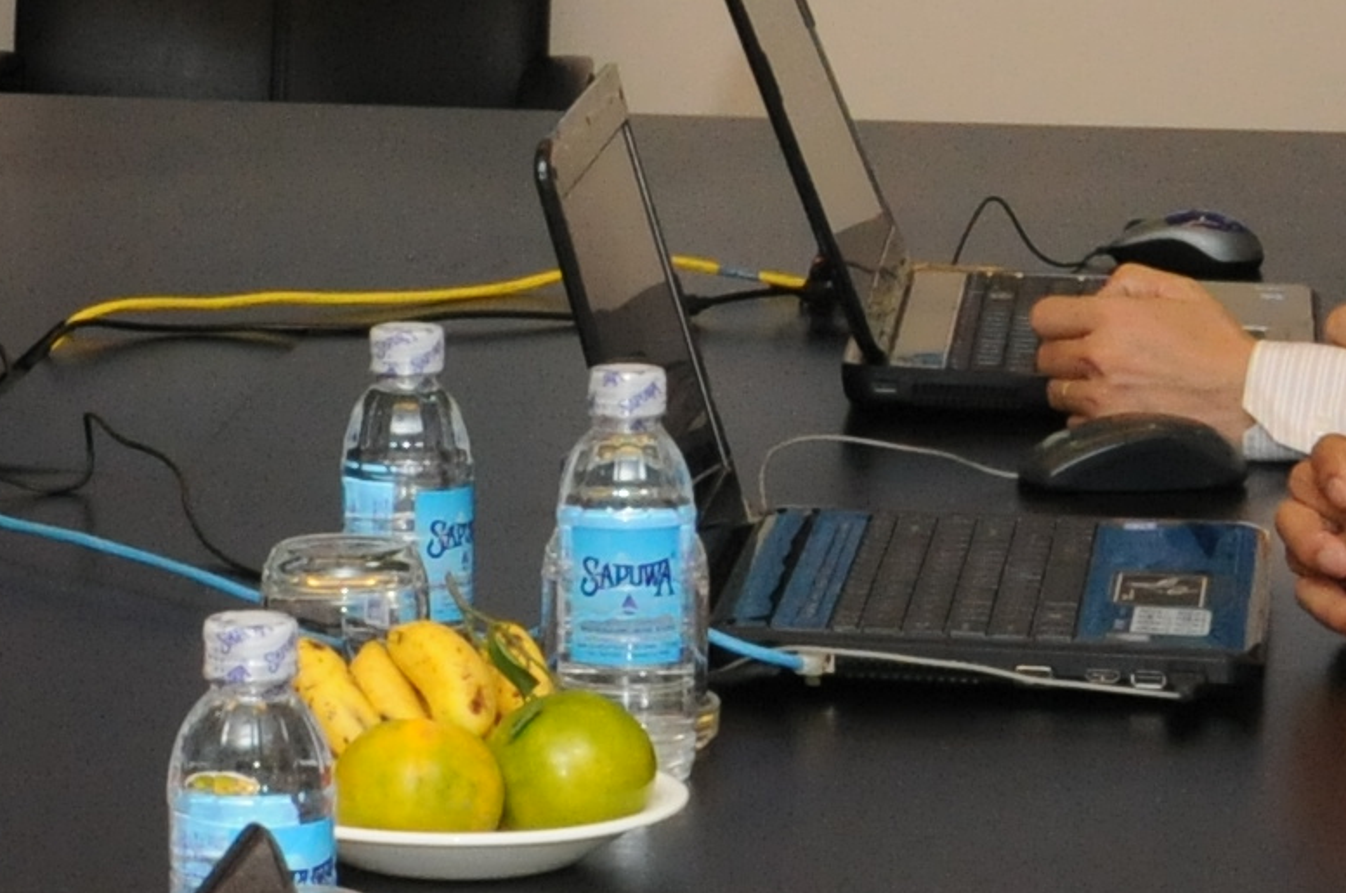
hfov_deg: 10.2
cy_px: -57
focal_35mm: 199
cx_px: -248
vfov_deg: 6.8
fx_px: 7429
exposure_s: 1/60
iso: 1000
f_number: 8
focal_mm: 24
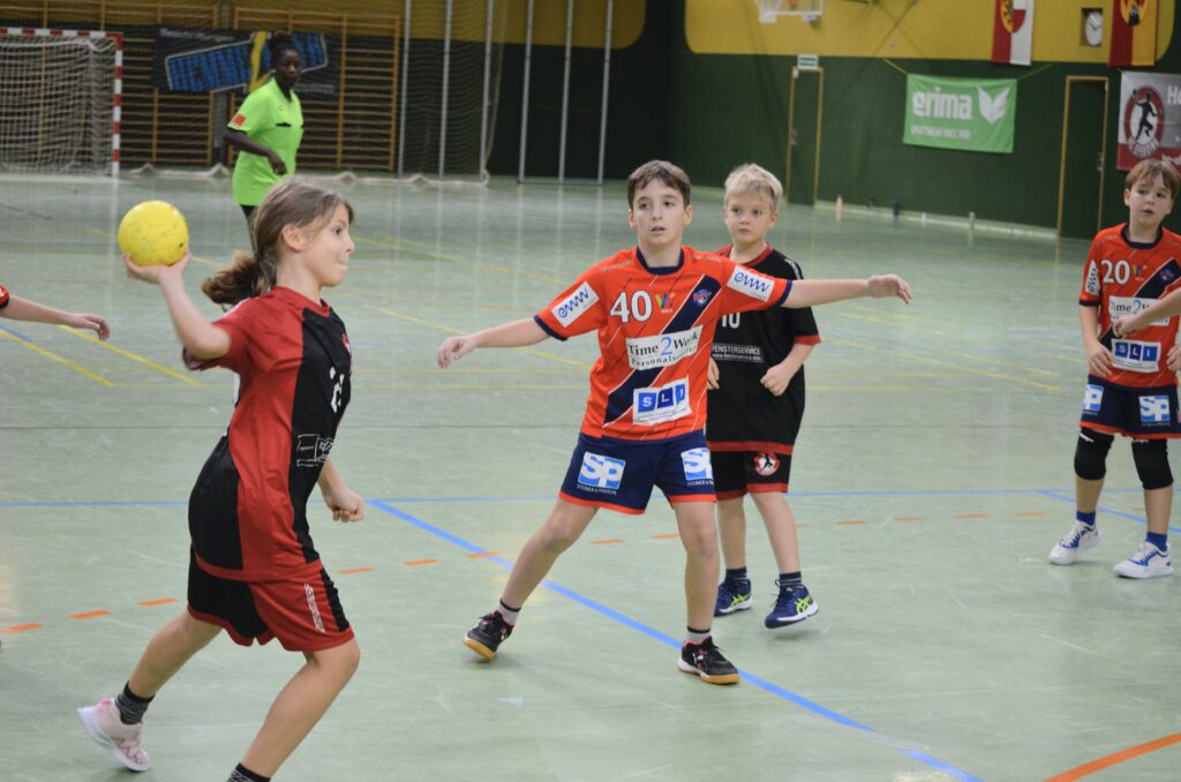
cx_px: 590
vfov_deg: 16.5
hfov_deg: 24.7
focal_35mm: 82
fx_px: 2701
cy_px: 391
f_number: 4
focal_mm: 55
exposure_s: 1/320
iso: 1600
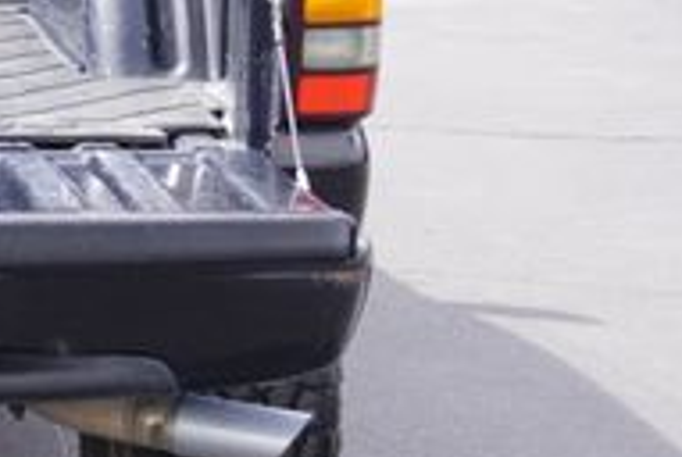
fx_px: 2954
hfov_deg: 12.5
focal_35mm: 156
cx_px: -346
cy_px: 75
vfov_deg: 8.8
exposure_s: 1/80
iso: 100
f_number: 6.3
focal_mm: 31
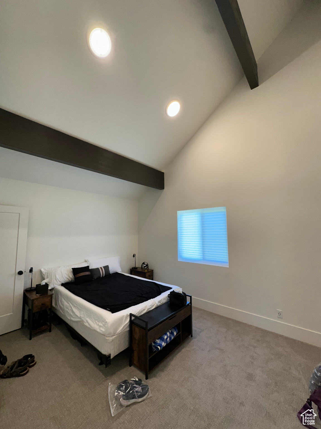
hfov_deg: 85.7
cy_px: 214
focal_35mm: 14
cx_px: 160
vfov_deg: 102.1
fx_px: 173
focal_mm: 2.22
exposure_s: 1/120
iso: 100
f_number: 2.2
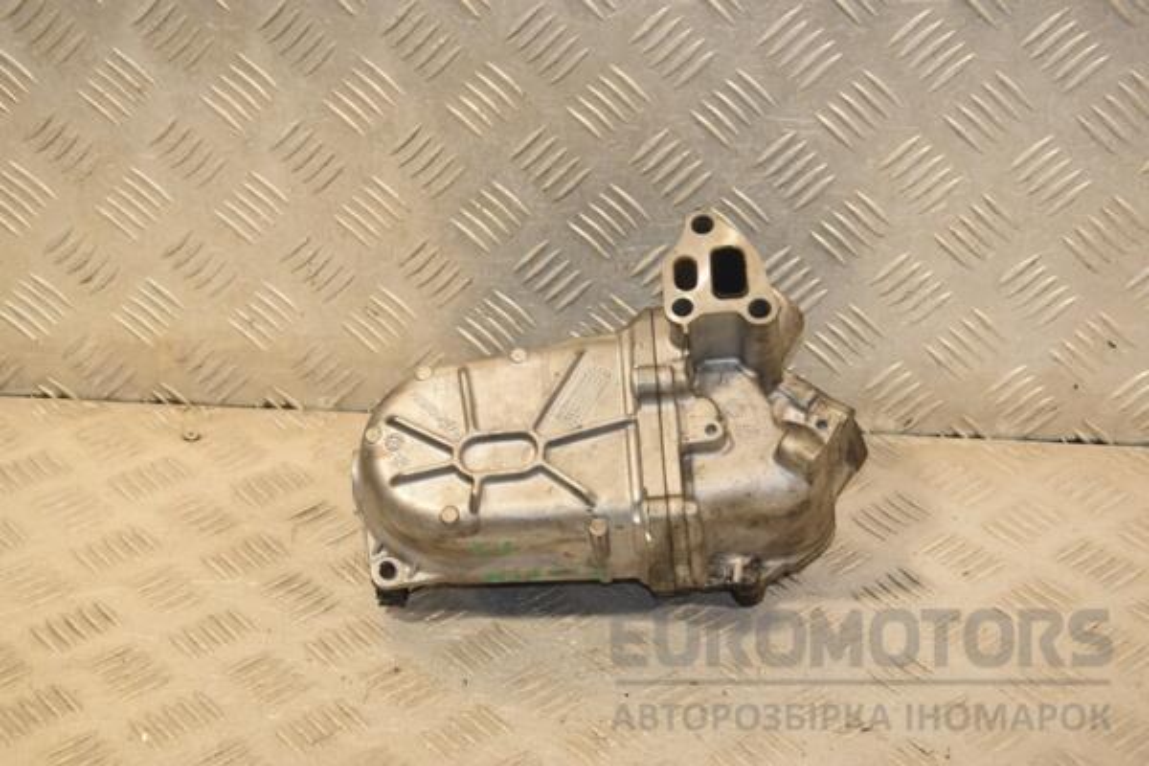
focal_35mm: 72
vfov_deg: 18.9
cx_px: 574
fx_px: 2298
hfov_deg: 28.1
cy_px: 383
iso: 800
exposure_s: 1/200
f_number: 7.1
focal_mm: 48
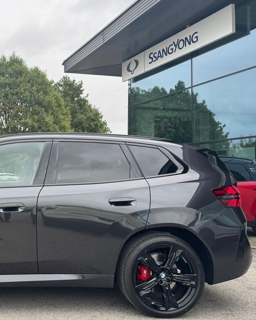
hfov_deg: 33.4
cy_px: 148
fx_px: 388
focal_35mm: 41
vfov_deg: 44.8
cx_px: 0
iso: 80
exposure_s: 1/372
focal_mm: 6.76
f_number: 1.78
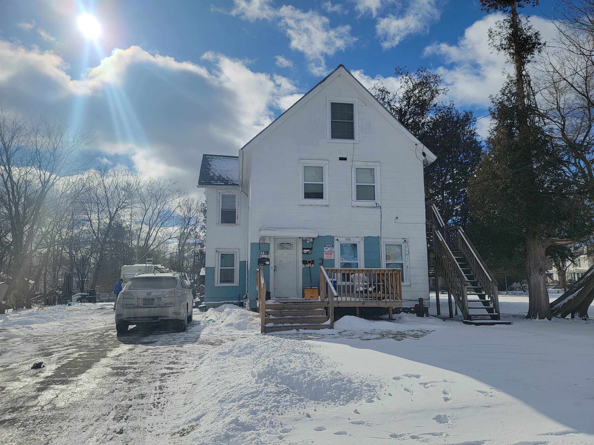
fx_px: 412
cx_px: 297
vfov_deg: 56.8
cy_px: 222
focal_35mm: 24
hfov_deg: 71.6
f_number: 1.8
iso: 16
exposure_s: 1/3001
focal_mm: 6.7
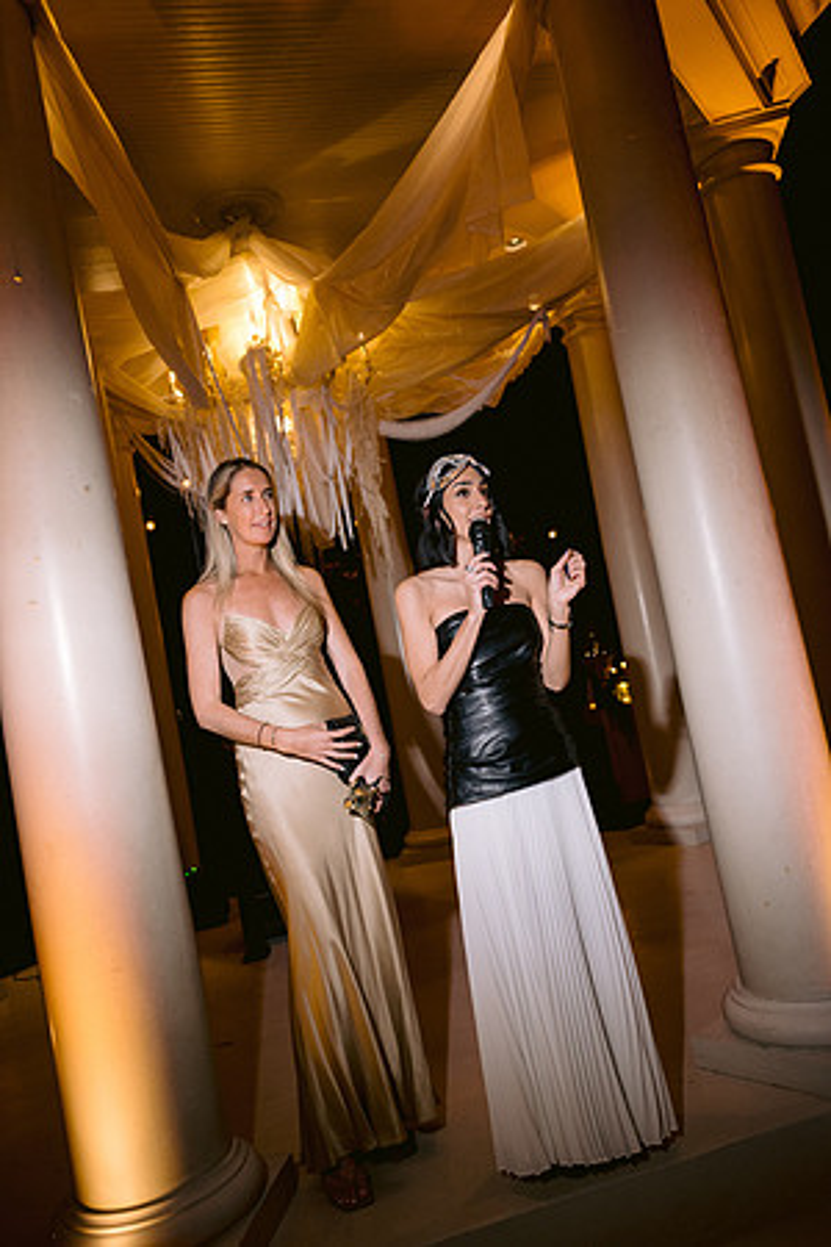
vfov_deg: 65.5
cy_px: 624
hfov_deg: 46.4
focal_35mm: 28
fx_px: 969
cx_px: 416
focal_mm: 28
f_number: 3.2
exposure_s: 1/125
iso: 800
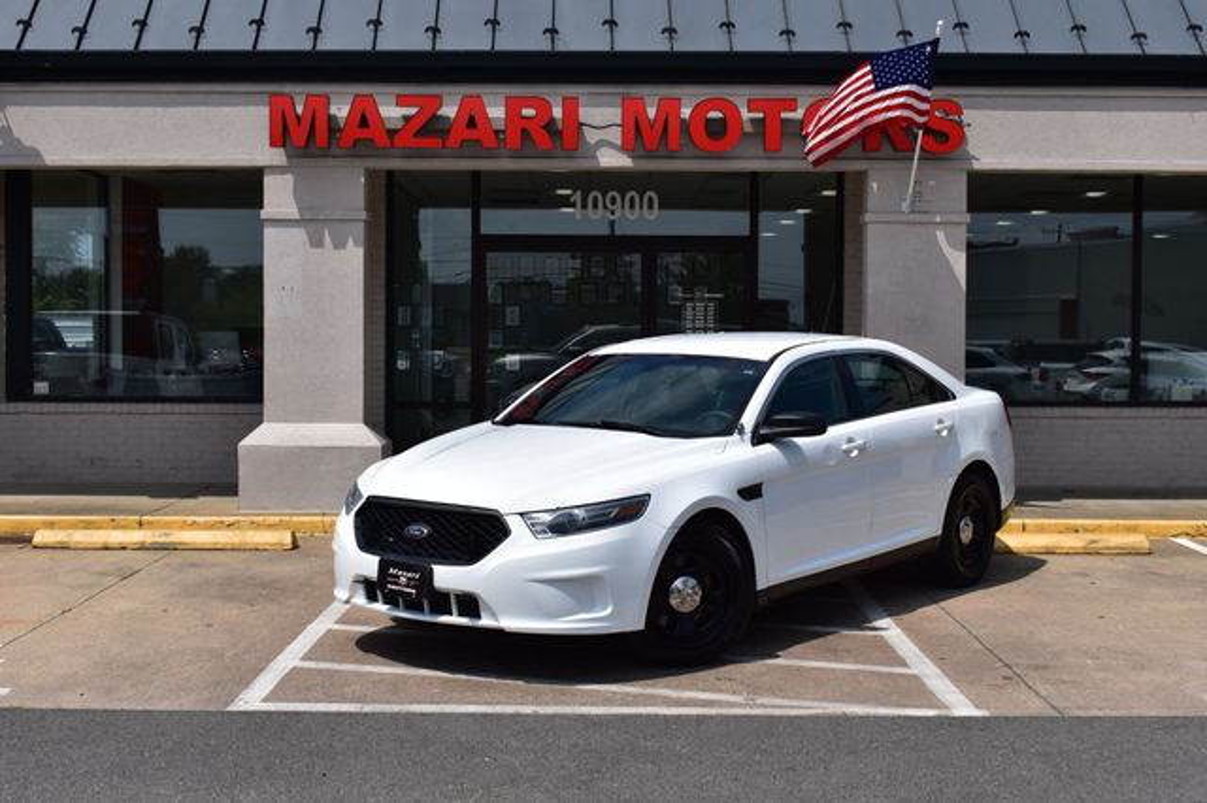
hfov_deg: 41.1
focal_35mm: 48
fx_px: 1608
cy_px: 402
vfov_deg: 28.0
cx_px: 604
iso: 200
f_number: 11
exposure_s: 1/640
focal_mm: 32
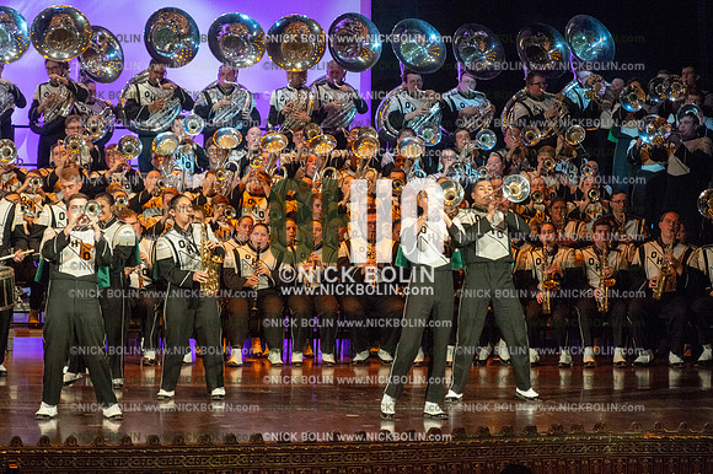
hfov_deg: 10.6
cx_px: 356
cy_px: 237
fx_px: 3860
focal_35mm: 195
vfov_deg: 7.0
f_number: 5.6
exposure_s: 1/320
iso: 8000
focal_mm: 195
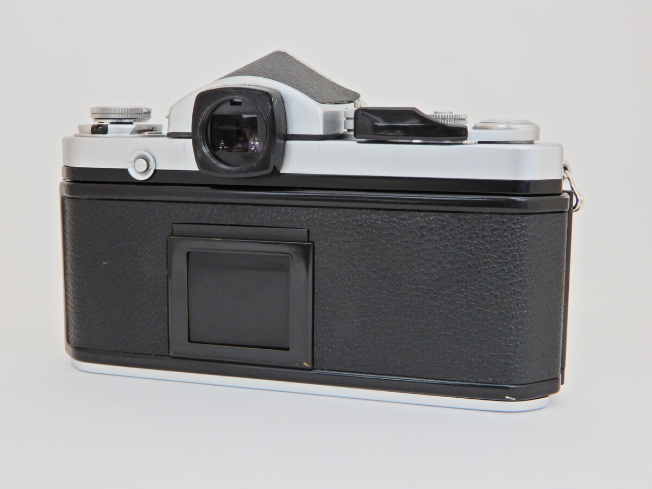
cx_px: 326
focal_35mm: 45
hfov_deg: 42.1
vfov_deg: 32.2
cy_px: 244
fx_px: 848
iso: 220
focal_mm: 8
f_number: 4
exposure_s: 1/30
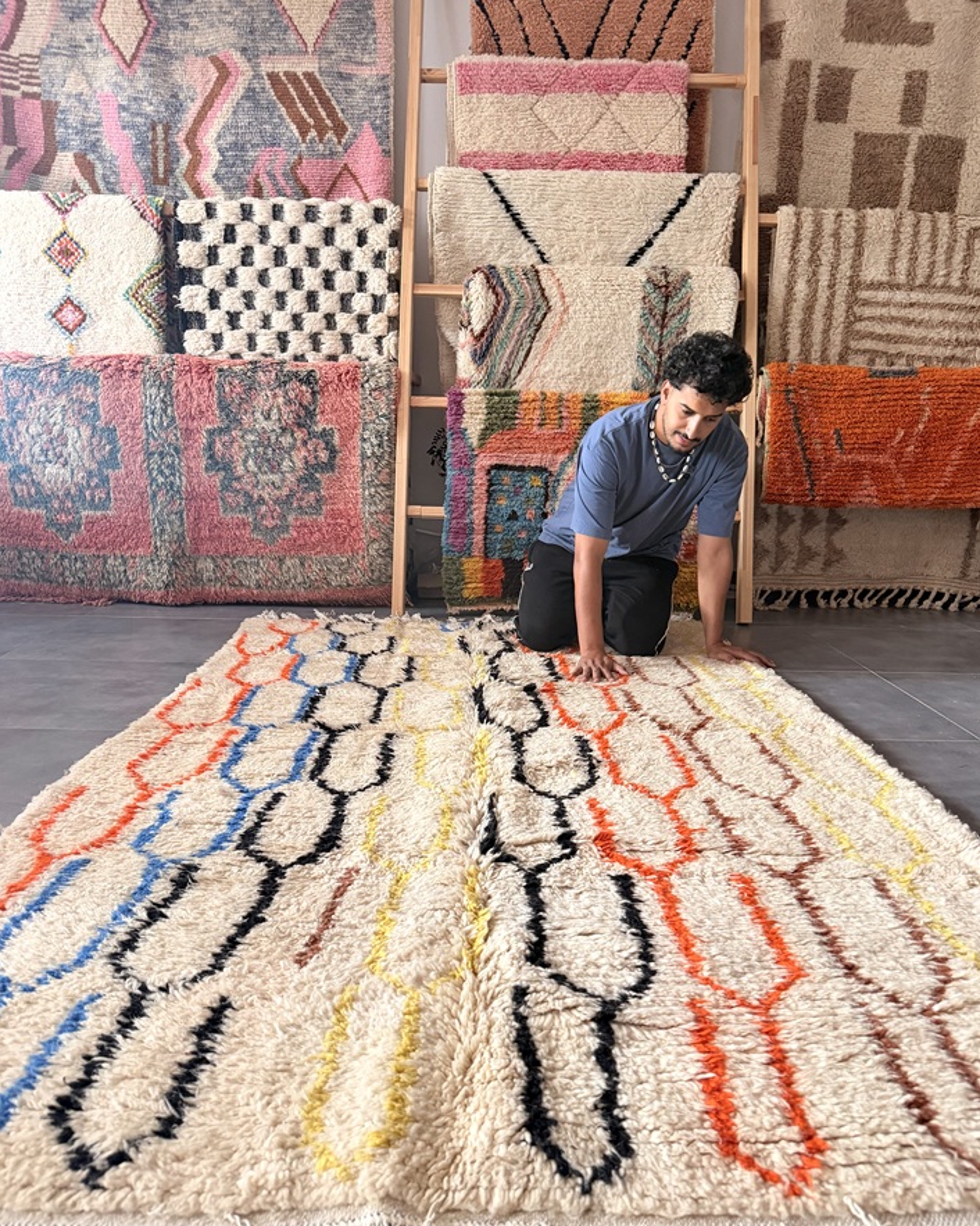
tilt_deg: -14.3
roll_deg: -1.5
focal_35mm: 26
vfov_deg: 66.0
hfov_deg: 54.9
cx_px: 502
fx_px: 943
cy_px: 651
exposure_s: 1/60
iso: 640
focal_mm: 6.76
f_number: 1.78
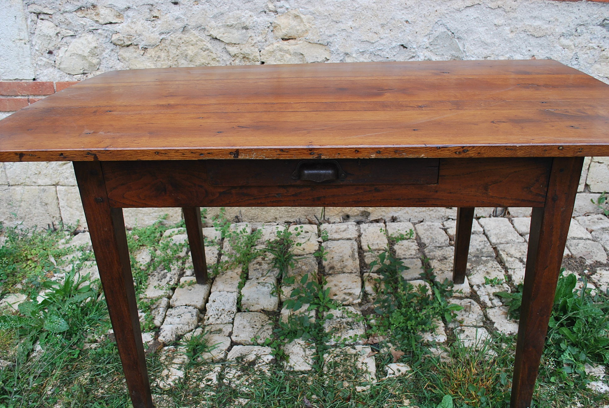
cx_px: 304
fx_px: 508
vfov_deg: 43.7
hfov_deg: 61.9
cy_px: 204
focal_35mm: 30
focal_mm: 20
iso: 200
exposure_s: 1/100
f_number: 5
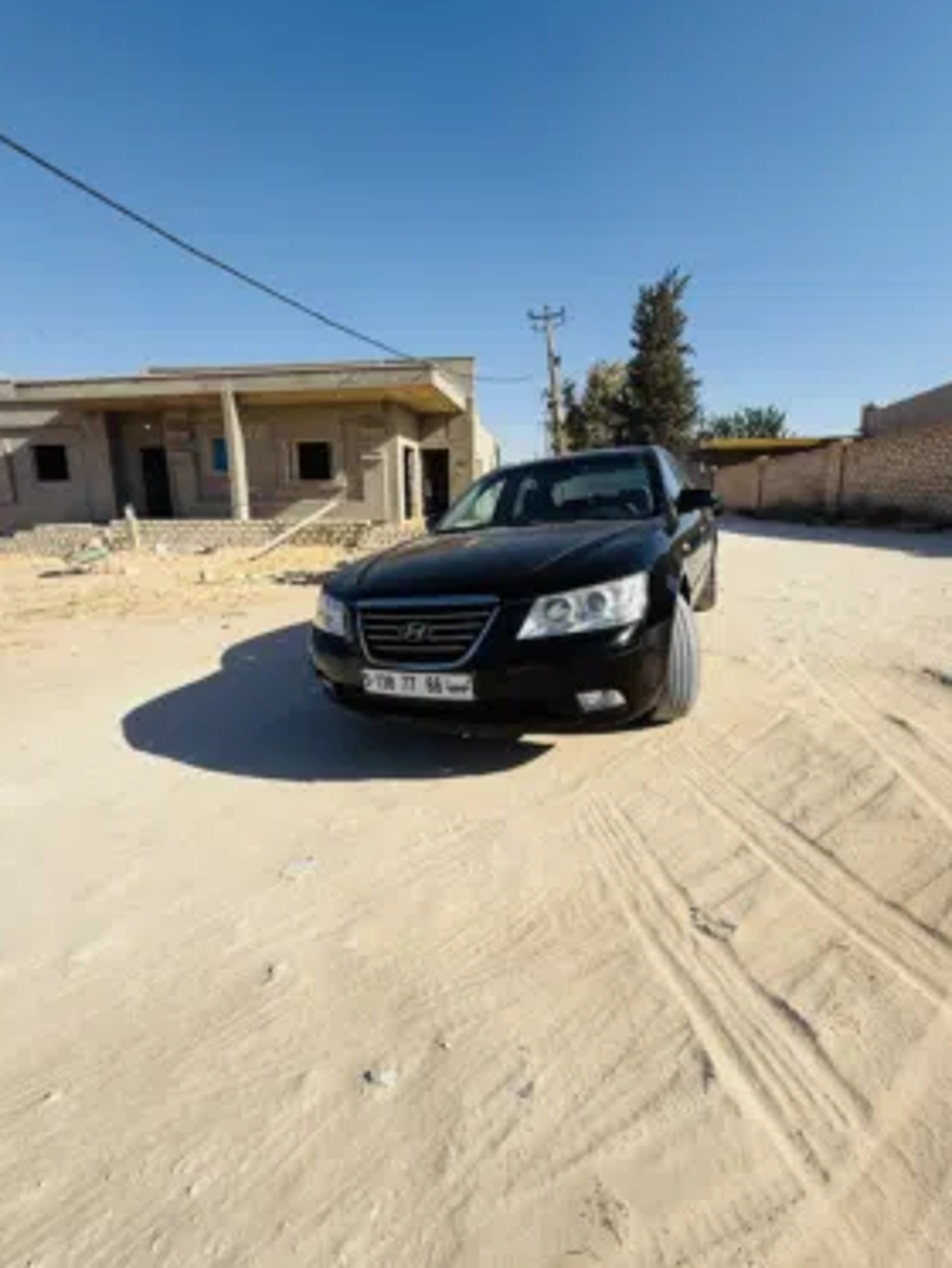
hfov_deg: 81.7
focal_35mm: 15
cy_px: 602
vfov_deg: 98.1
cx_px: 500
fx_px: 550
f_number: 2.2
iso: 50
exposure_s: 1/2092
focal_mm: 2.22
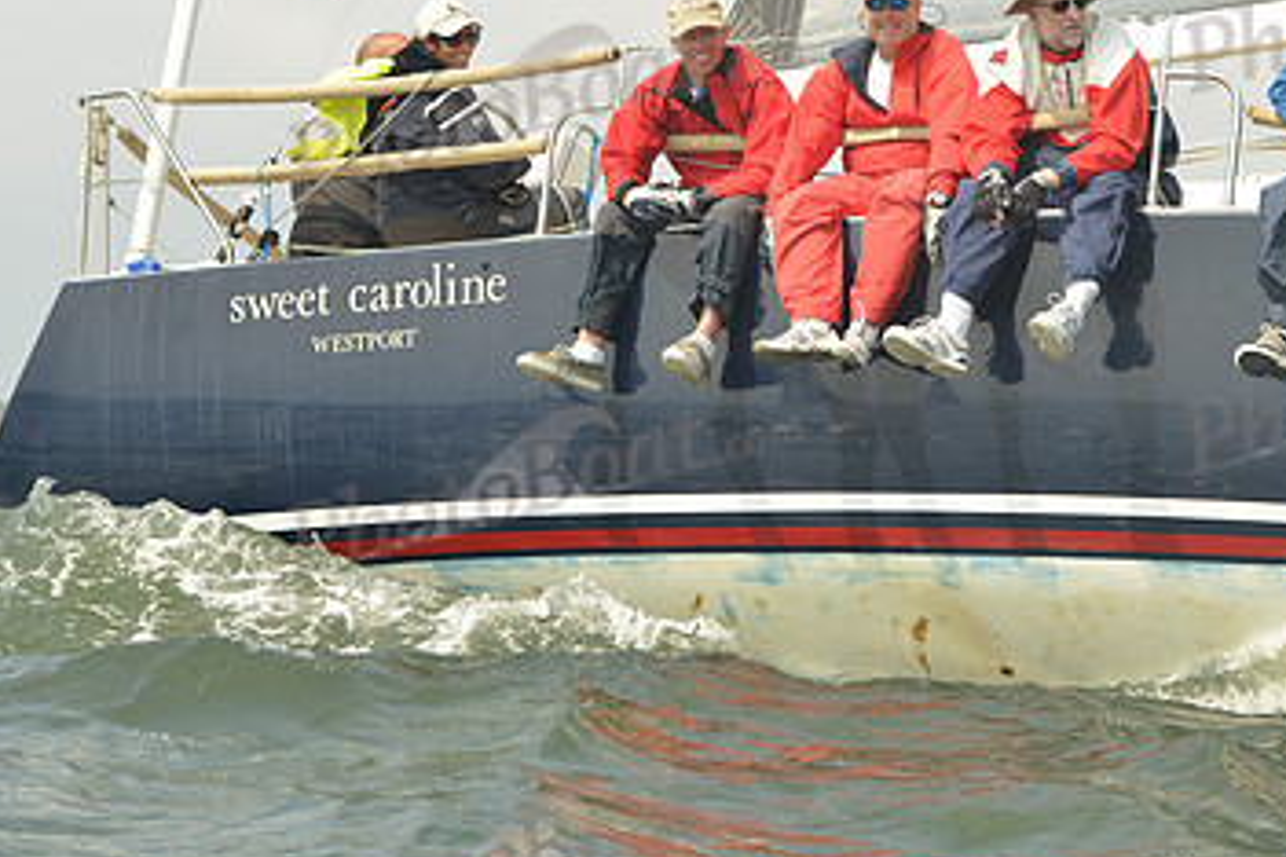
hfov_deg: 14.4
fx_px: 5072
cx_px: 997
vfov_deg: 9.6
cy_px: 240
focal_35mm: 142
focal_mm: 86
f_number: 7.1
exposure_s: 1/1250
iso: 320
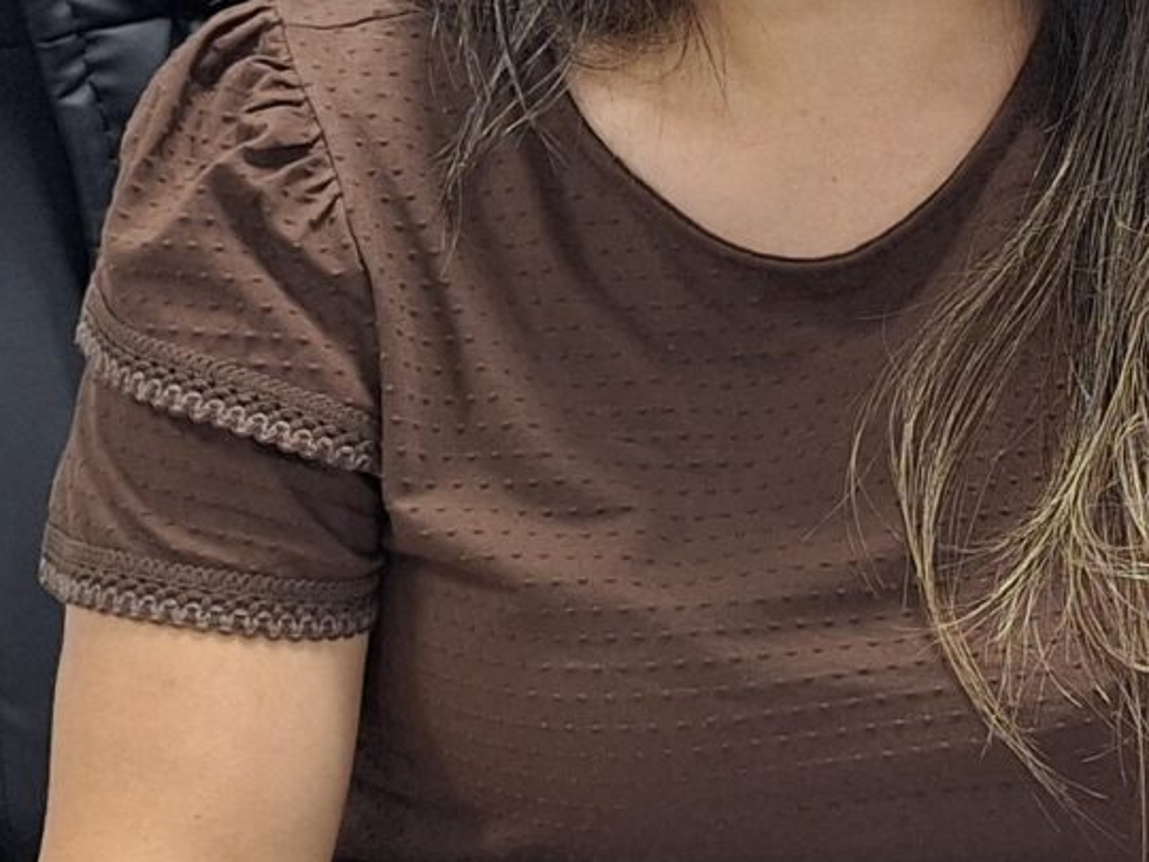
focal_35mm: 109
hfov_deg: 18.0
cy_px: 492
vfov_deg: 13.6
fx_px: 3618
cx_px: 628
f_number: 1.8
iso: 100
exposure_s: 1/40
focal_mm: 5.54
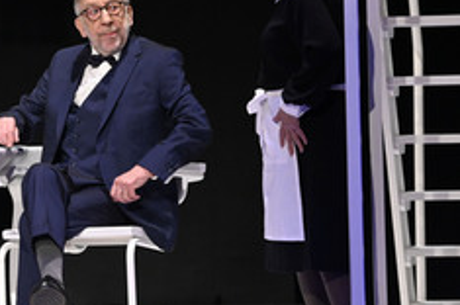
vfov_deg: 5.5
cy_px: 125
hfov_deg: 8.2
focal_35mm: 250
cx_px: 21
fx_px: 3190
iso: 4000
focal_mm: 130
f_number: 5
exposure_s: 1/500
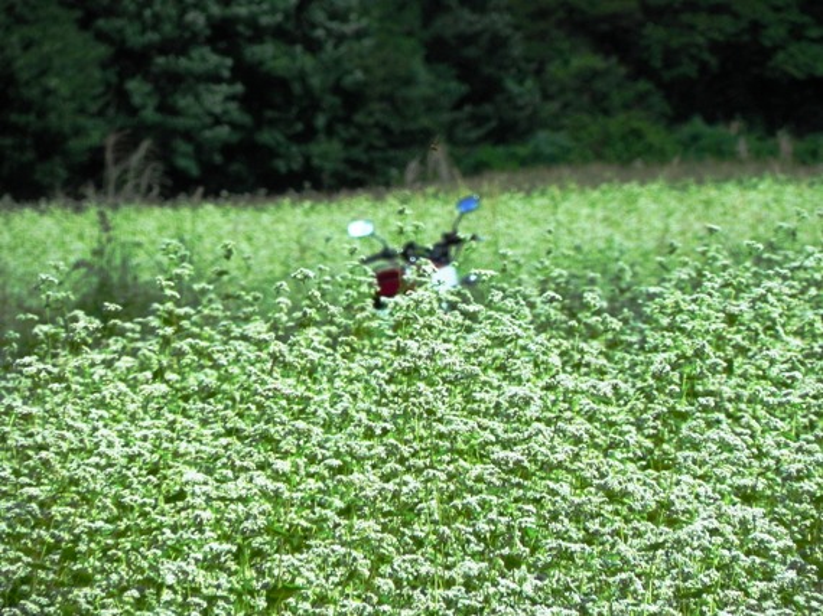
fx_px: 16113
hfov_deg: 2.9
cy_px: 308
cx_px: 412
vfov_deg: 2.2
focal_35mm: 678
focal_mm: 120
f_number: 7.1
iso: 160
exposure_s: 1/828
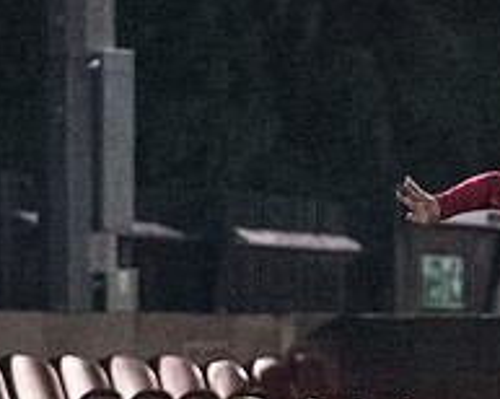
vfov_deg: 1.4
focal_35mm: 1138
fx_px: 16823
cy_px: 577
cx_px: 470
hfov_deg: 1.7
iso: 6400
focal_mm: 167
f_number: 2.8
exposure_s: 1/1250
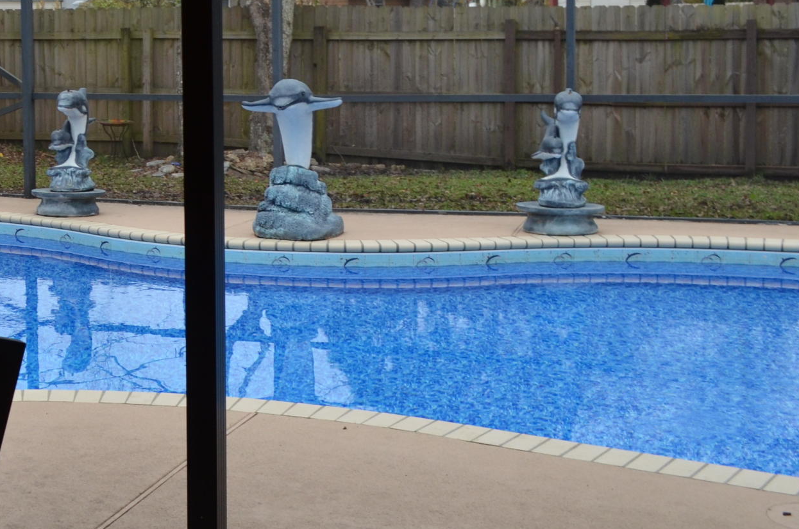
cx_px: -67
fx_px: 1440
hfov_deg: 28.4
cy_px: 91
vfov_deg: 20.5
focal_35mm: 65
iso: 400
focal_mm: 18
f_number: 5
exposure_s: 1/100
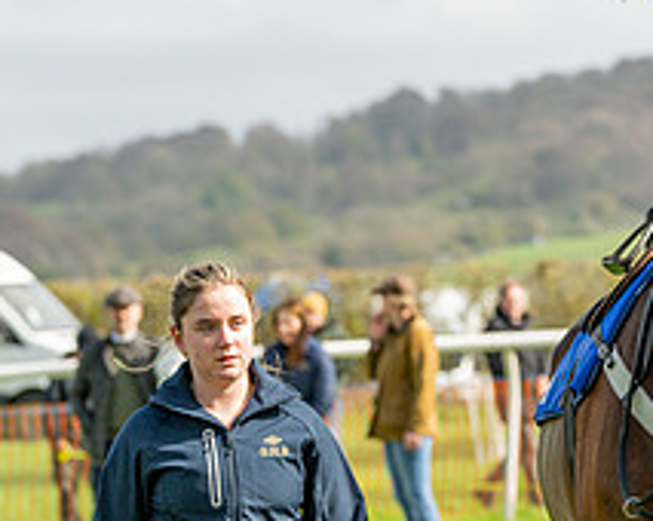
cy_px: 644
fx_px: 6159
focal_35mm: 319
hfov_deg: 6.1
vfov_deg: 4.8
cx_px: 630
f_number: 4
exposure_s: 1/1000
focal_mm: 107
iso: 200
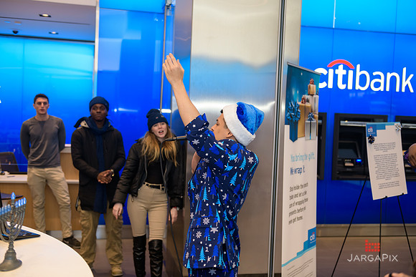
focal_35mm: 44
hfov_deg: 44.5
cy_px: 138
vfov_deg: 30.5
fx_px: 509
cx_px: 208
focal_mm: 44
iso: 400
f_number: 3.2
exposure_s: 1/125
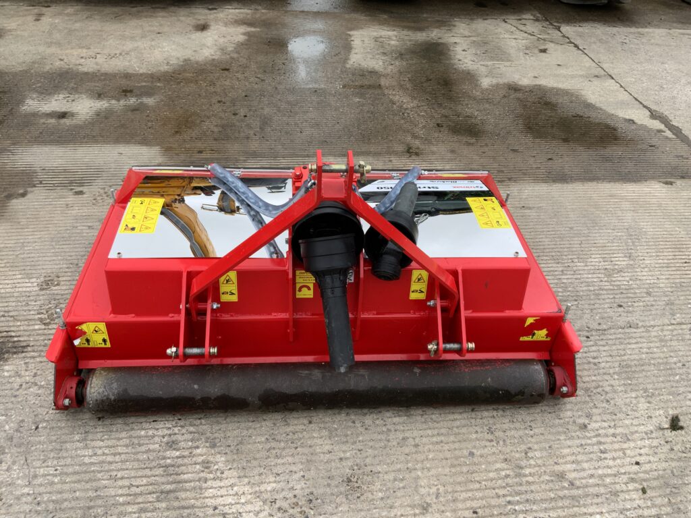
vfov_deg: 48.2
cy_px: 259
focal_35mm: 29
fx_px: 579
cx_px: 346
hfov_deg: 61.7
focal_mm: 3
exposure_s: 1/666
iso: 16
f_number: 1.8
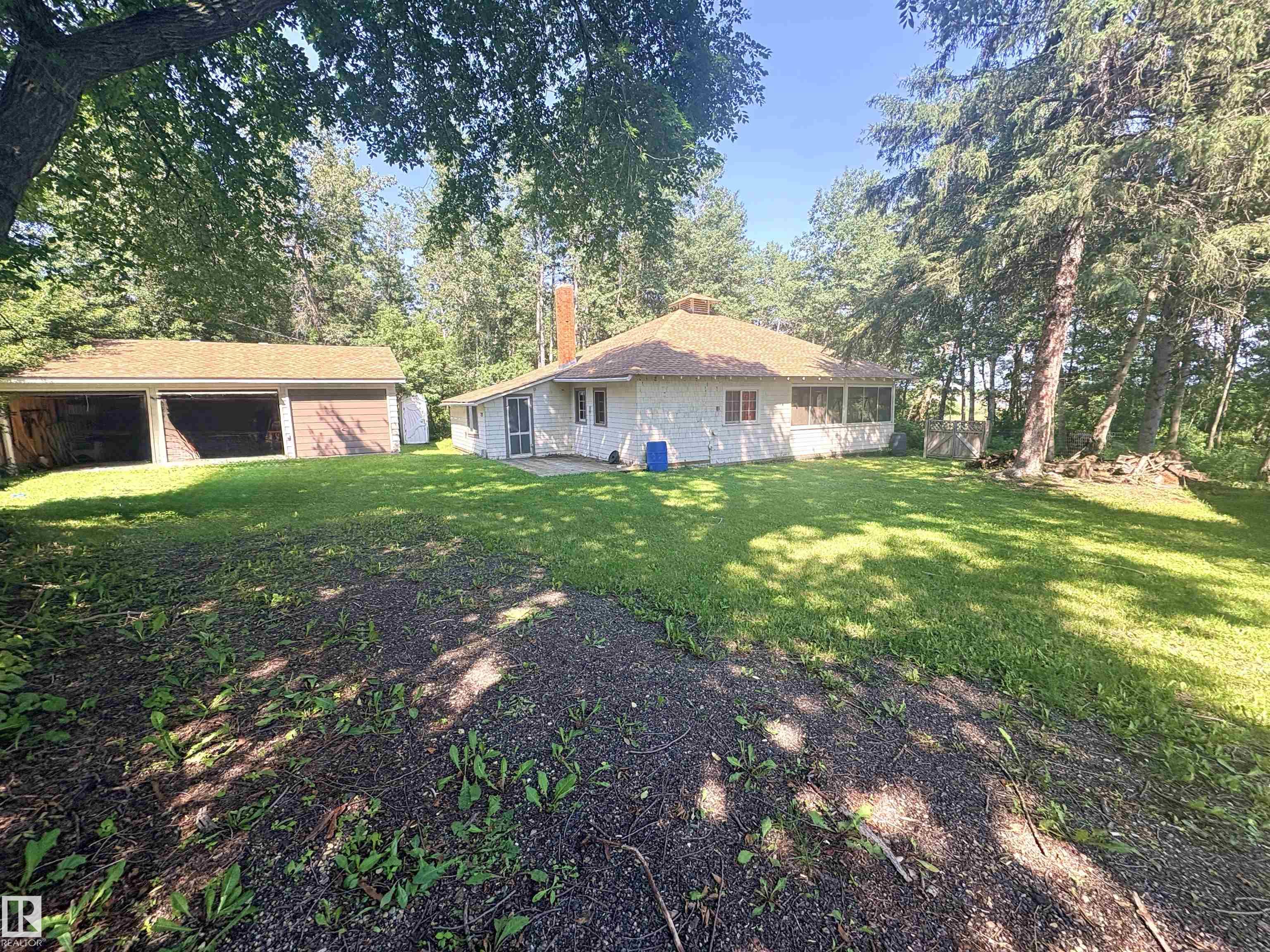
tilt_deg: -8.3
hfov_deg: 102.1
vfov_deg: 85.7
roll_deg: +1.1
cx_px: 635
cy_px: 476
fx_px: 514
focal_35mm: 14
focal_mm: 2.22
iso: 64
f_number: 2.2
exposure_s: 1/392
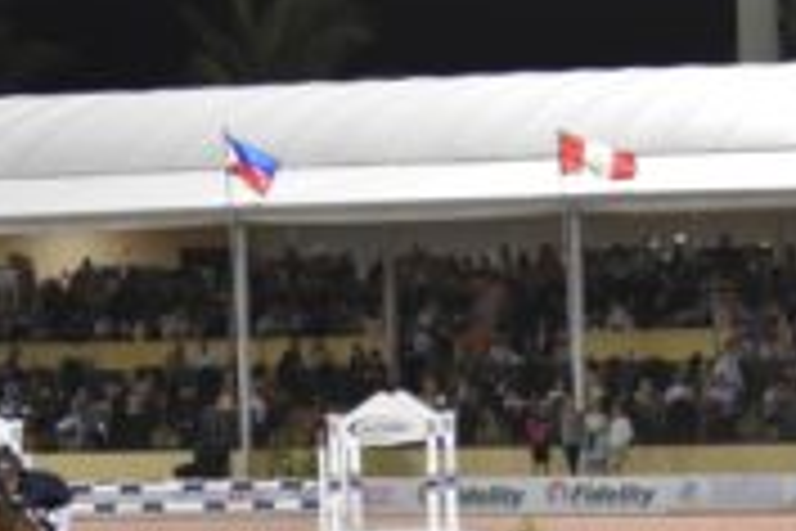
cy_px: 592
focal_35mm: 299
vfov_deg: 4.6
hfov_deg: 6.9
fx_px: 6607
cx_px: -13
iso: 1600
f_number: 4.5
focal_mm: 55
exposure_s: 1/125
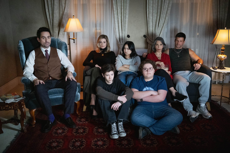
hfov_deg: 54.4
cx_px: 115
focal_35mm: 35
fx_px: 224
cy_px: 76
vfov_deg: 37.9
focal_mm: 23
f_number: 1.6
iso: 8000
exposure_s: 1/125
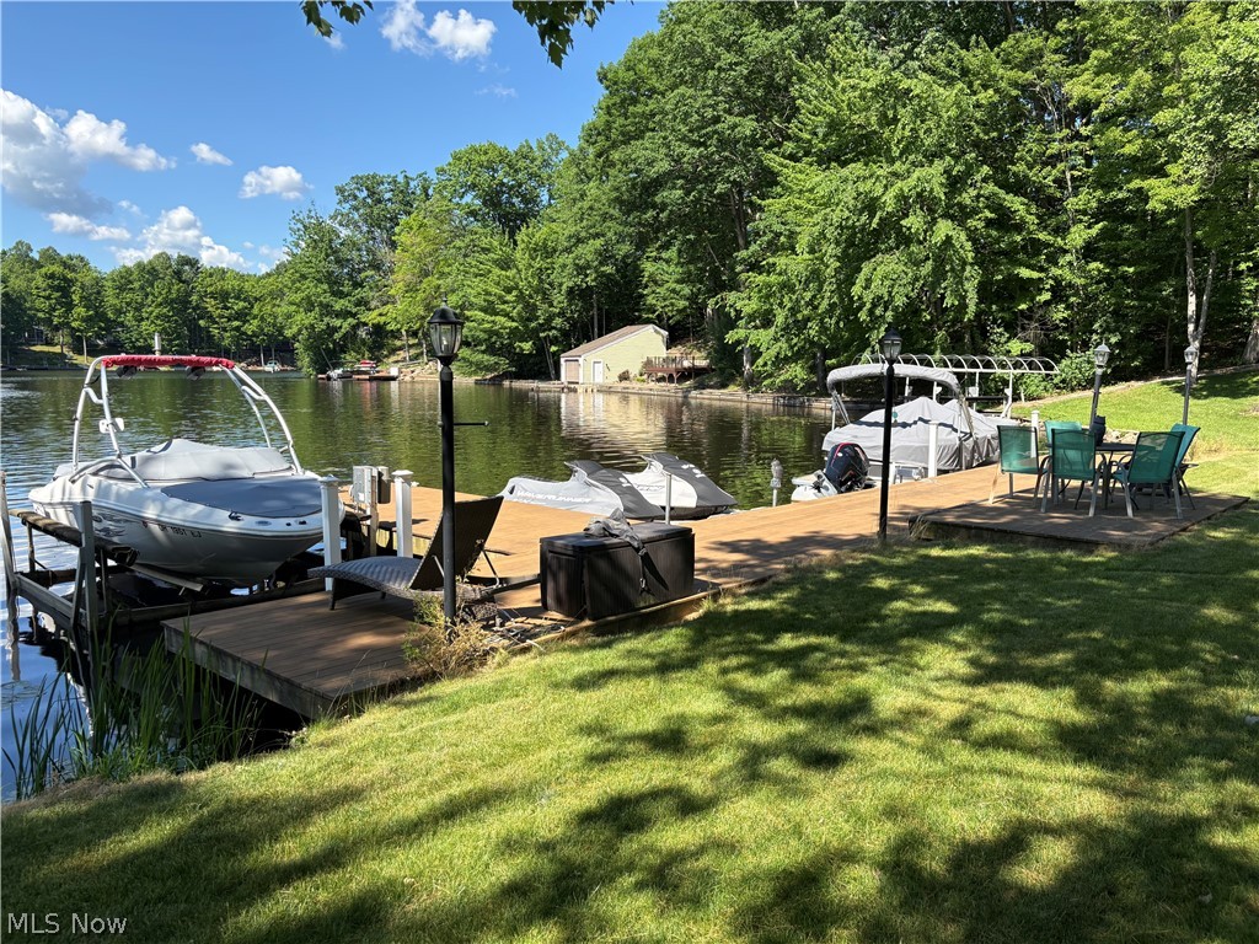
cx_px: 630
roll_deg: +0.3
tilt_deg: -6.1
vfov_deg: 53.1
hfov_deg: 67.3
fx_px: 946
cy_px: 472
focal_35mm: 26
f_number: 1.6
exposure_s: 1/1337
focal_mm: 5.96
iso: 50
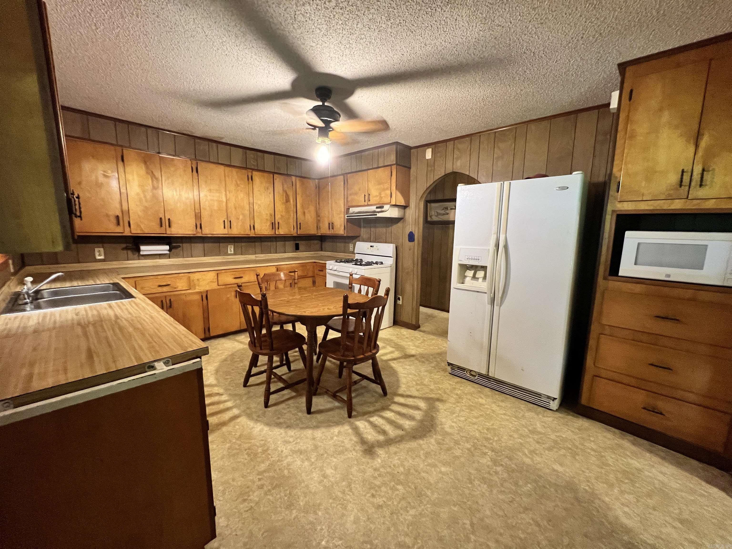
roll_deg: -0.6
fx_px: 275
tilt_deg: -9.6
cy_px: 274
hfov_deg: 106.2
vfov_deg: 89.9
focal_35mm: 13
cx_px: 366
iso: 640
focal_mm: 1.57
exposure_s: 1/60
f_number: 1.8
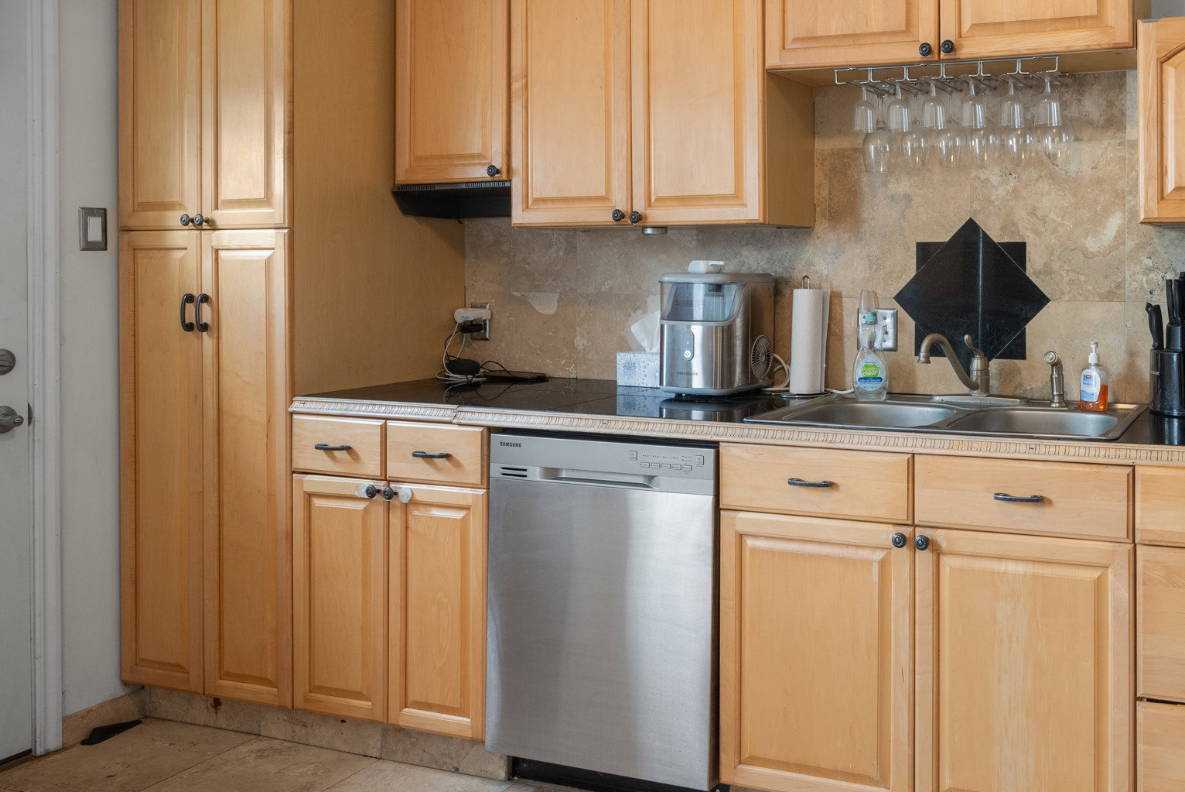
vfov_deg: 41.0
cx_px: 937
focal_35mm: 32
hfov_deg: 55.1
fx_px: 1048
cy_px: 280
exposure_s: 1/1.67
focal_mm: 19.5
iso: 500
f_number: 8
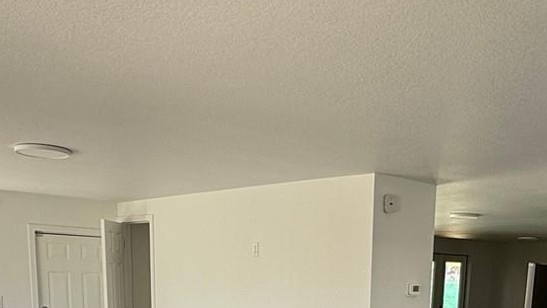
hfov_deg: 46.1
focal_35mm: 44
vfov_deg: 24.1
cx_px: 334
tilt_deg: -10.4
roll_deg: -1.7
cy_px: 391
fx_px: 638
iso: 80
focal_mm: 2.22
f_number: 2.2
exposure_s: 1/99
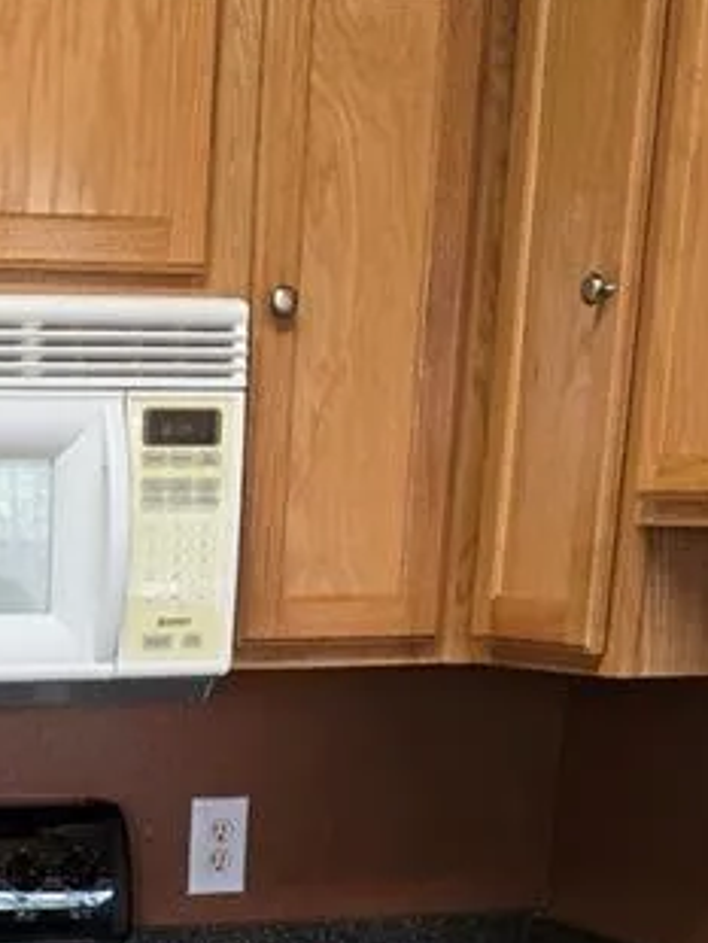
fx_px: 2424
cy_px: 1378
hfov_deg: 16.1
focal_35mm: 89
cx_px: -94
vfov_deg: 19.4
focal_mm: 5.4
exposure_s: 1/120
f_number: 1.8
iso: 250
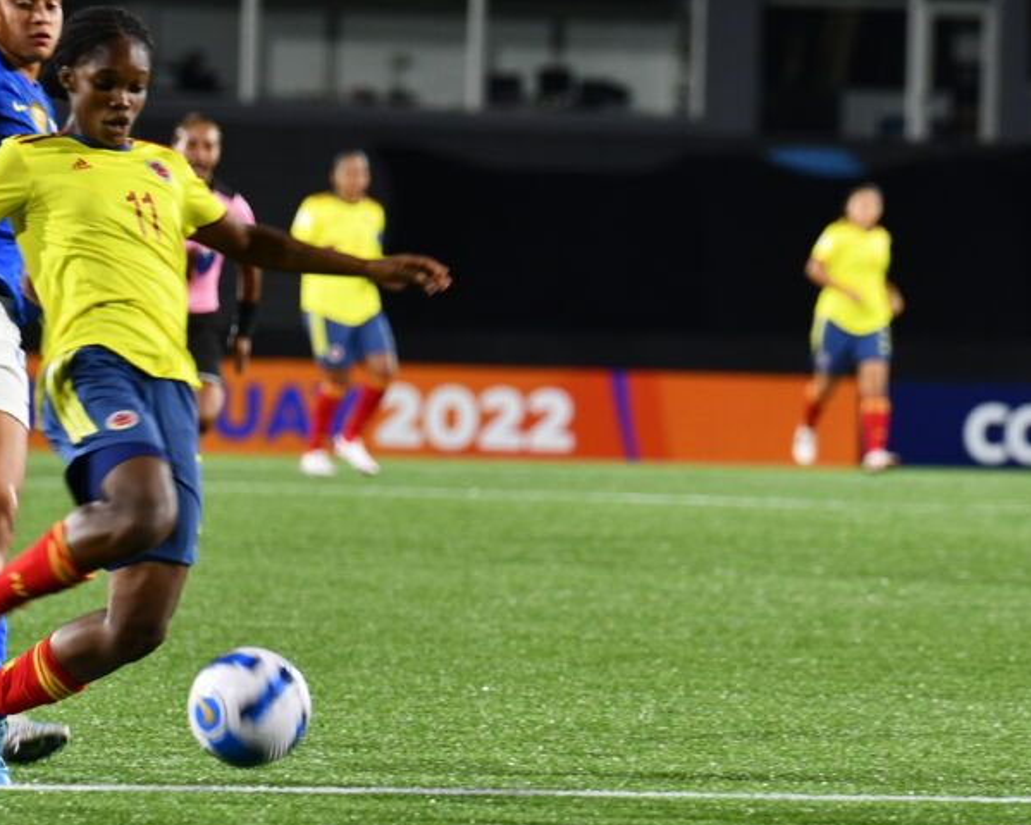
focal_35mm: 380
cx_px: 737
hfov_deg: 5.1
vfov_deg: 4.1
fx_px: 11593
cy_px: 575
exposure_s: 1/250
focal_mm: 135
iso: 1000
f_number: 2.8
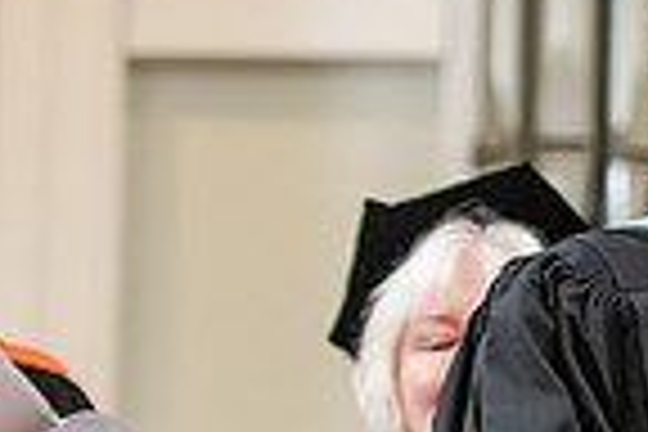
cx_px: 1012
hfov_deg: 5.9
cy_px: 371
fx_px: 6246
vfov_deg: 4.0
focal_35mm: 347
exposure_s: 1/200
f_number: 3.5
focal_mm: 86
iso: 1250
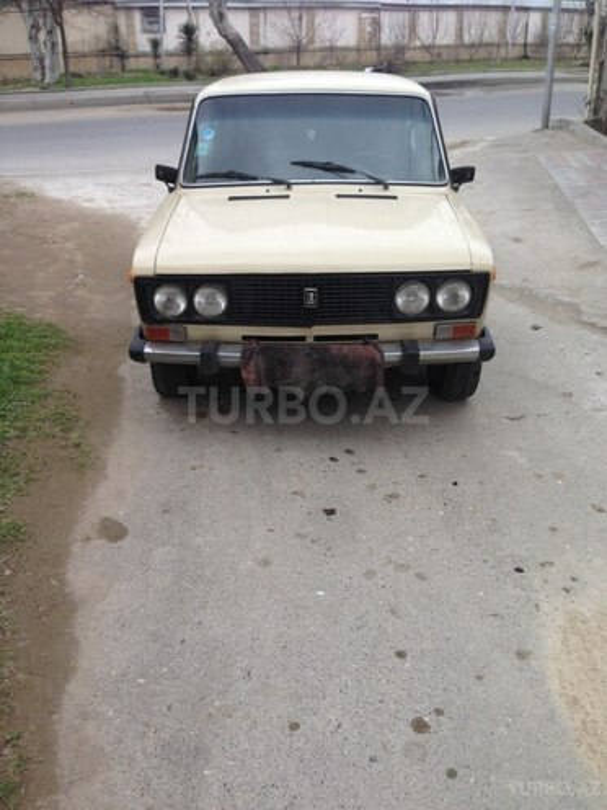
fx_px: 772
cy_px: 405
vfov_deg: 55.4
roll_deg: -1.4
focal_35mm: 33
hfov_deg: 42.9
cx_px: 304
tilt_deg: -23.7
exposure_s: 1/274
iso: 50
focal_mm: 4.12
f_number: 2.4
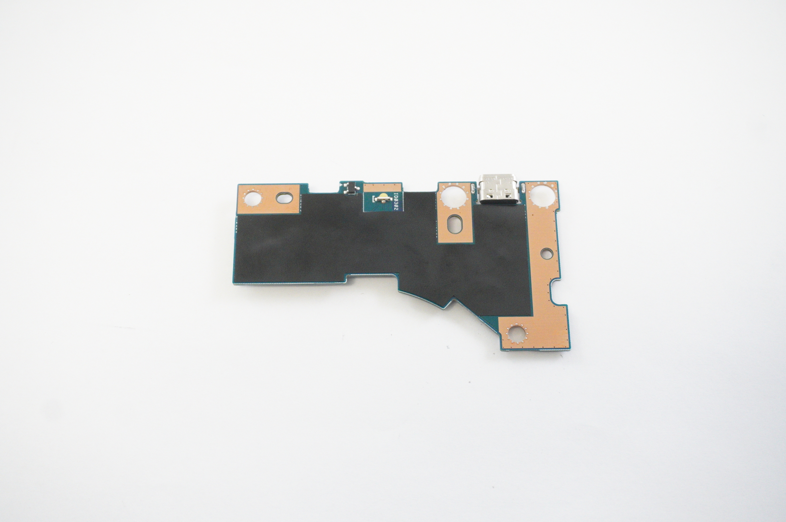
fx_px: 1047
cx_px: 393
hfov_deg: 41.1
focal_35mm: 48
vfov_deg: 28.0
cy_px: 261
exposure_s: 1/125
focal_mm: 32
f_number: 5.6
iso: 4000
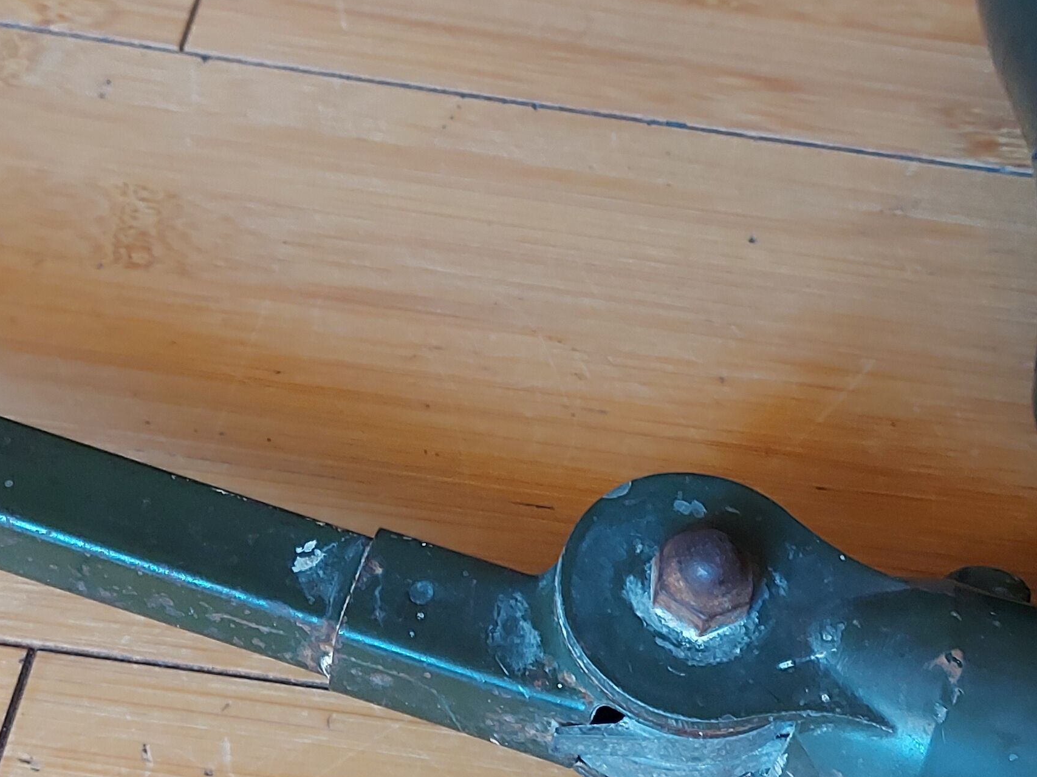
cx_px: 527
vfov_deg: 22.6
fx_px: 1947
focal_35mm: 65
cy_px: 426
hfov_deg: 29.8
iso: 320
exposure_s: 1/50
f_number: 1.8
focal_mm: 5.23
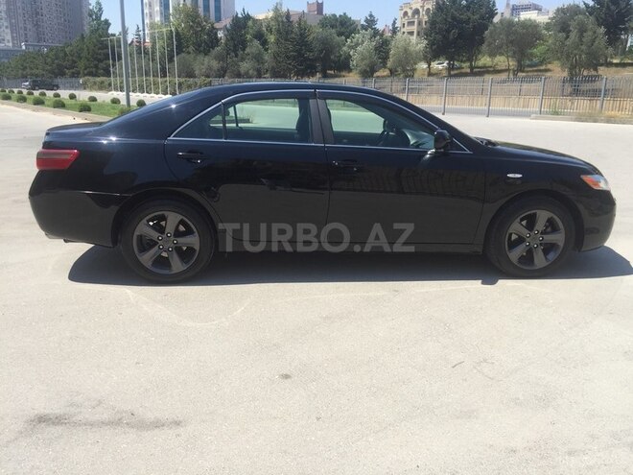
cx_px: 316
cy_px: 238
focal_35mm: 29
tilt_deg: -15.5
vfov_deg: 48.2
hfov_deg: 61.7
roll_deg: -2.0
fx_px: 530
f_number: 2.2
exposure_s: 1/1522
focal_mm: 4.15
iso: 32
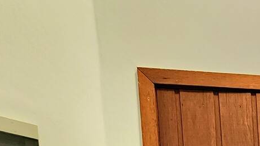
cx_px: 319
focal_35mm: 44
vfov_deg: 17.7
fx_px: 303
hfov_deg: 35.4
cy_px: 302
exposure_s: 1/30
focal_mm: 2.2
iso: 320
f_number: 2.2
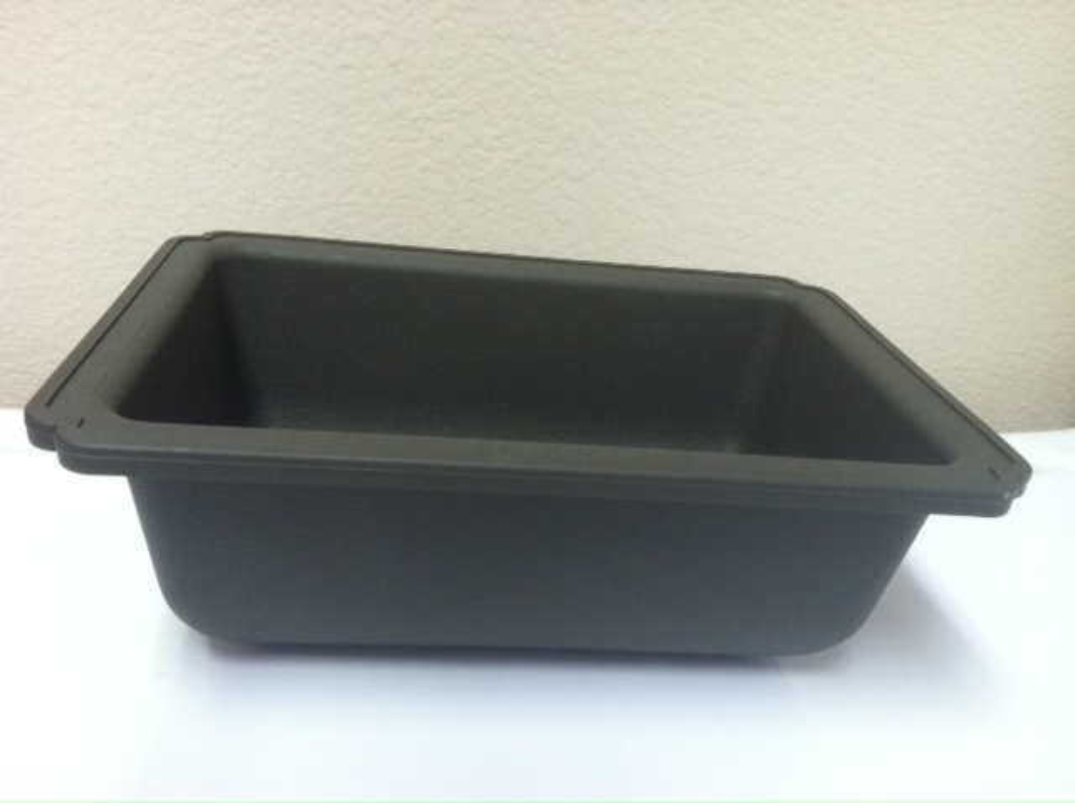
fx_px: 1085
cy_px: 402
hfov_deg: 52.7
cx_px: 538
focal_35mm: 35
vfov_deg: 40.6
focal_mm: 3.85
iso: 160
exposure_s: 1/15
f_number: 2.8
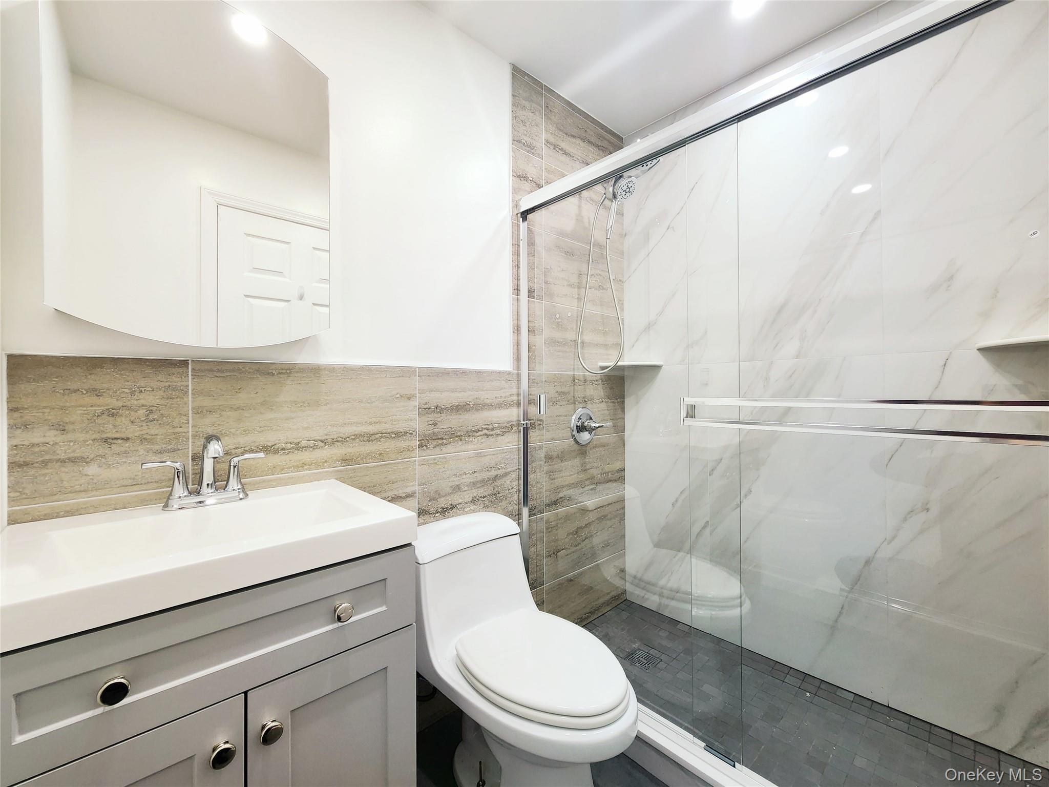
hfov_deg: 106.2
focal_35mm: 13
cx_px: 524
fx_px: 394
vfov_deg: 89.9
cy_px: 394
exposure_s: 1/60.2
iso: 200
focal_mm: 2.2
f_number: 2.2
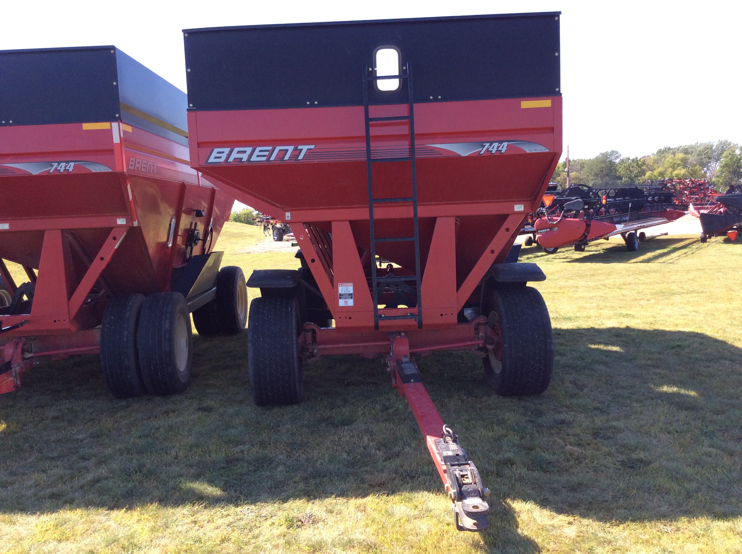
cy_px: 277
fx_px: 685
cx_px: 371
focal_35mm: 32
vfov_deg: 44.1
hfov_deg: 56.9
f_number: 2.4
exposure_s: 1/389
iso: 32
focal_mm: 3.3
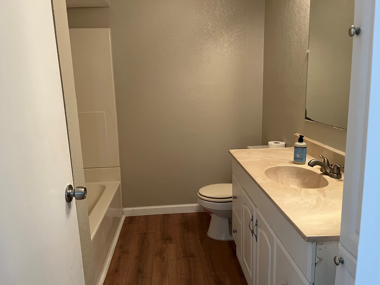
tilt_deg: -12.7
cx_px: 184
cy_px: 147
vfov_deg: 51.3
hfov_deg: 65.3
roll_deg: +3.0
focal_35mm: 27
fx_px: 296
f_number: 1.6
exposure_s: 1/60
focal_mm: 5.1
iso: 250
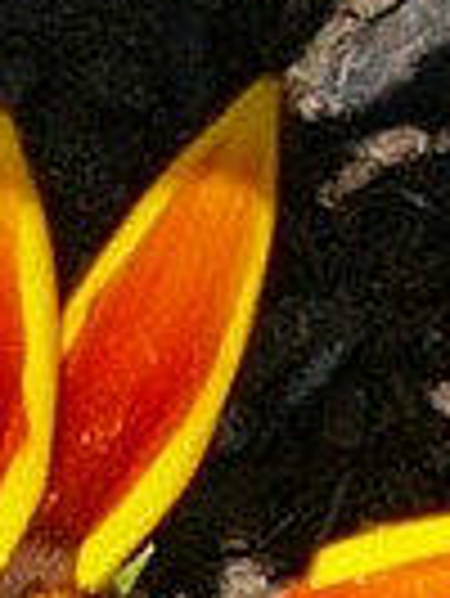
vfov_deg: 15.9
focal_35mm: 116
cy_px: 814
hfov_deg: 12.5
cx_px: -90
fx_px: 2007
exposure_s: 1/800
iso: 80
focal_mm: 5.2
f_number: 2.8
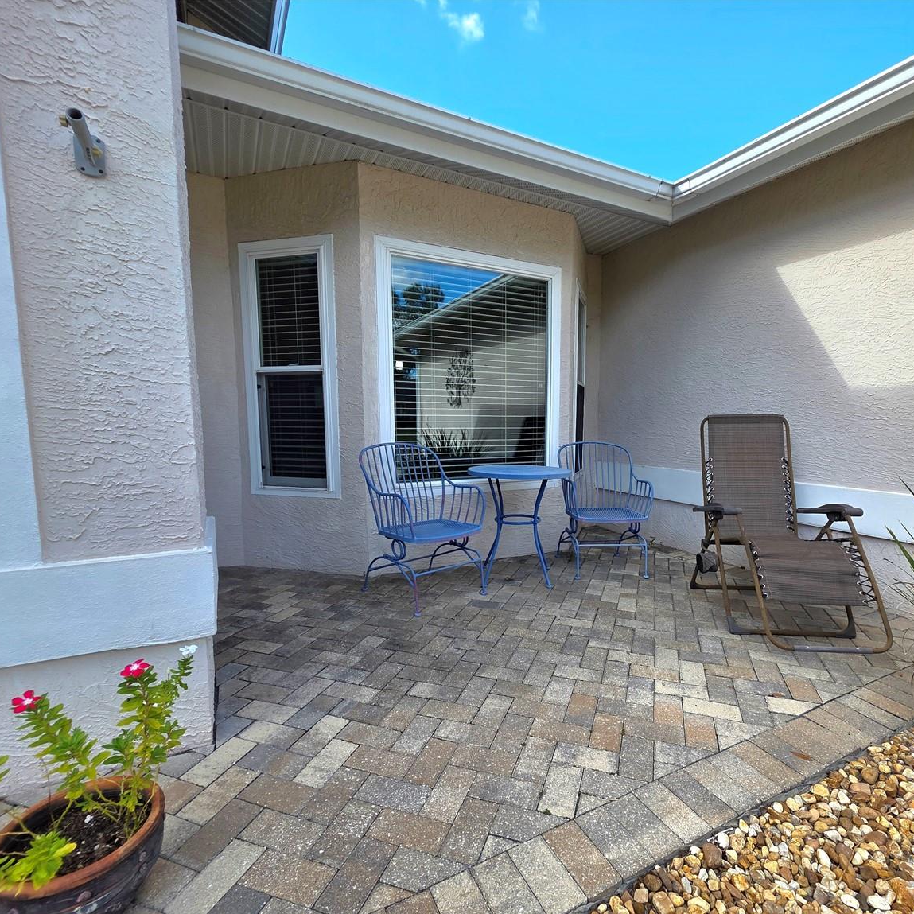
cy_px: 476
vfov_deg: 87.4
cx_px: 518
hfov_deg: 86.9
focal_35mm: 16
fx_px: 478
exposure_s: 1/625
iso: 40
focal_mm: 2.2
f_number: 1.9
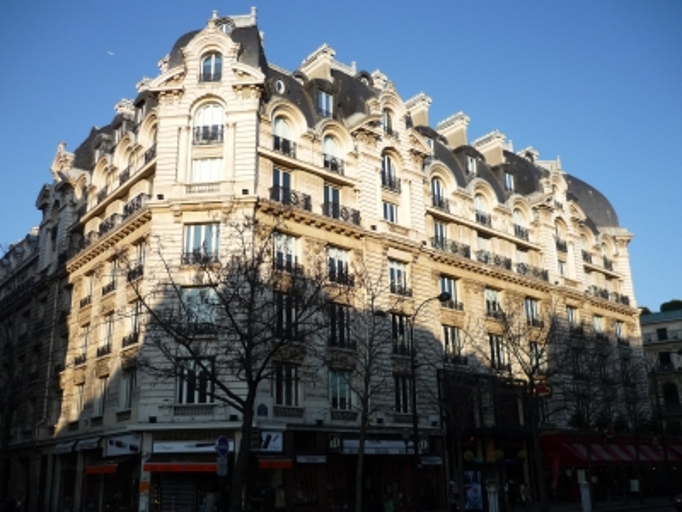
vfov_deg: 42.9
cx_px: 341
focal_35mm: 33
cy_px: 256
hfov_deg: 55.4
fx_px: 650
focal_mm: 5.5
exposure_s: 1/800
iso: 100
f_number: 2.8
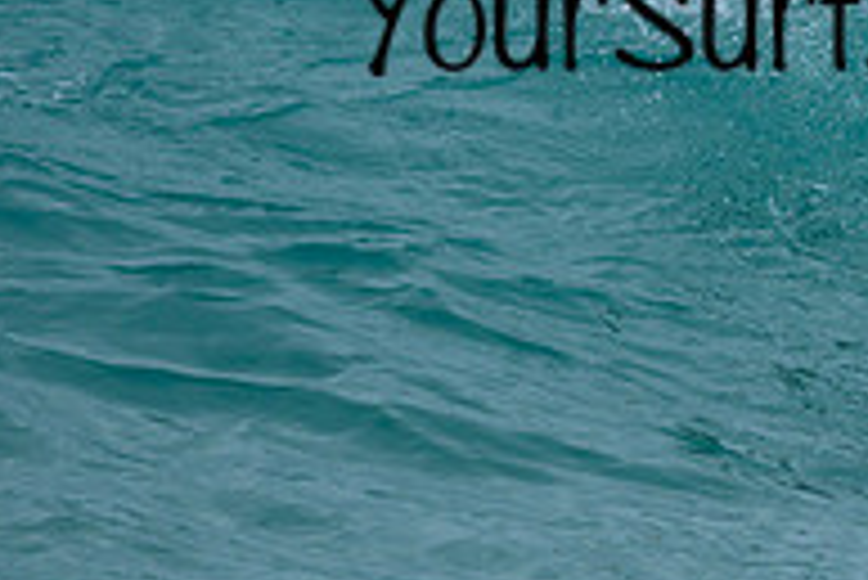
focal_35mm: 2765
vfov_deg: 0.5
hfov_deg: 0.7
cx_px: 1013
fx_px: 66715
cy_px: -167
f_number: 6.3
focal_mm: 800
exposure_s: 1/2000
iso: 450
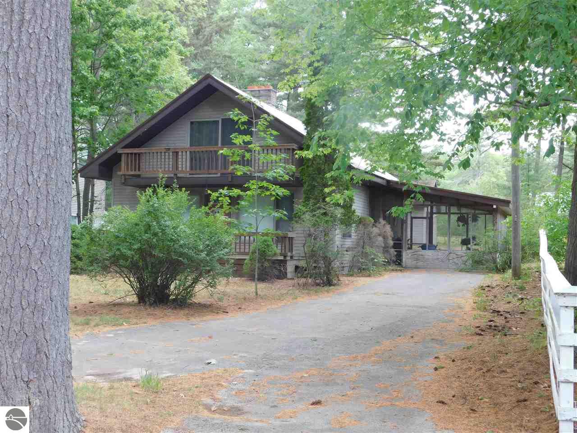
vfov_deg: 32.2
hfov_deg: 42.1
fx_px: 750
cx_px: 288
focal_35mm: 45
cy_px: 216
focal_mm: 8
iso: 125
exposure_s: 1/40
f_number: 3.7
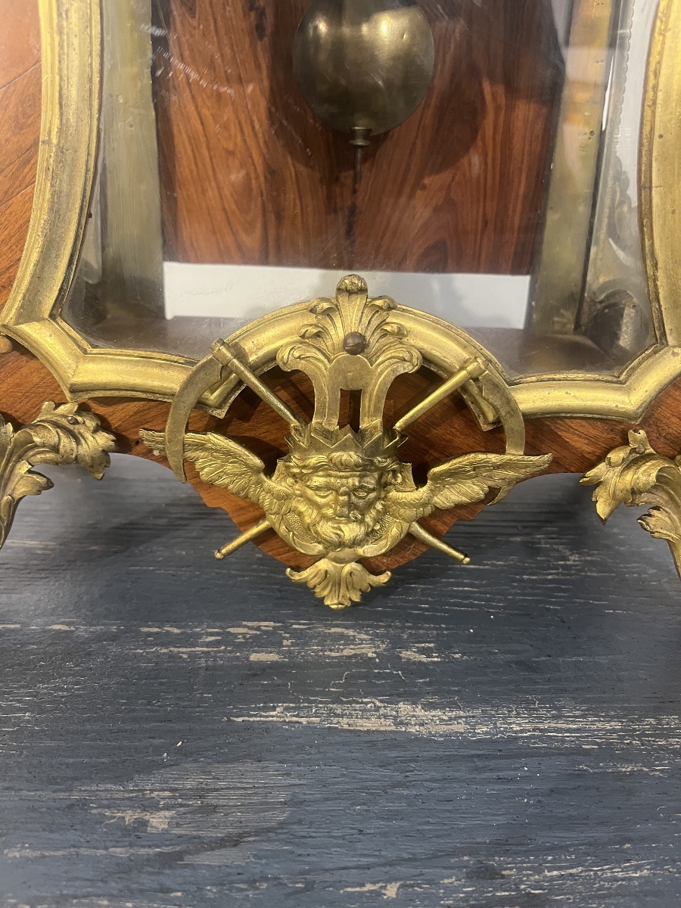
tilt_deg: -23.5
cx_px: 340
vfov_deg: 67.3
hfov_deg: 53.1
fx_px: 682
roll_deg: -1.3
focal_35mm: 26
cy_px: 454
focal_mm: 5.1
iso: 250
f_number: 1.6
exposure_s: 1/50
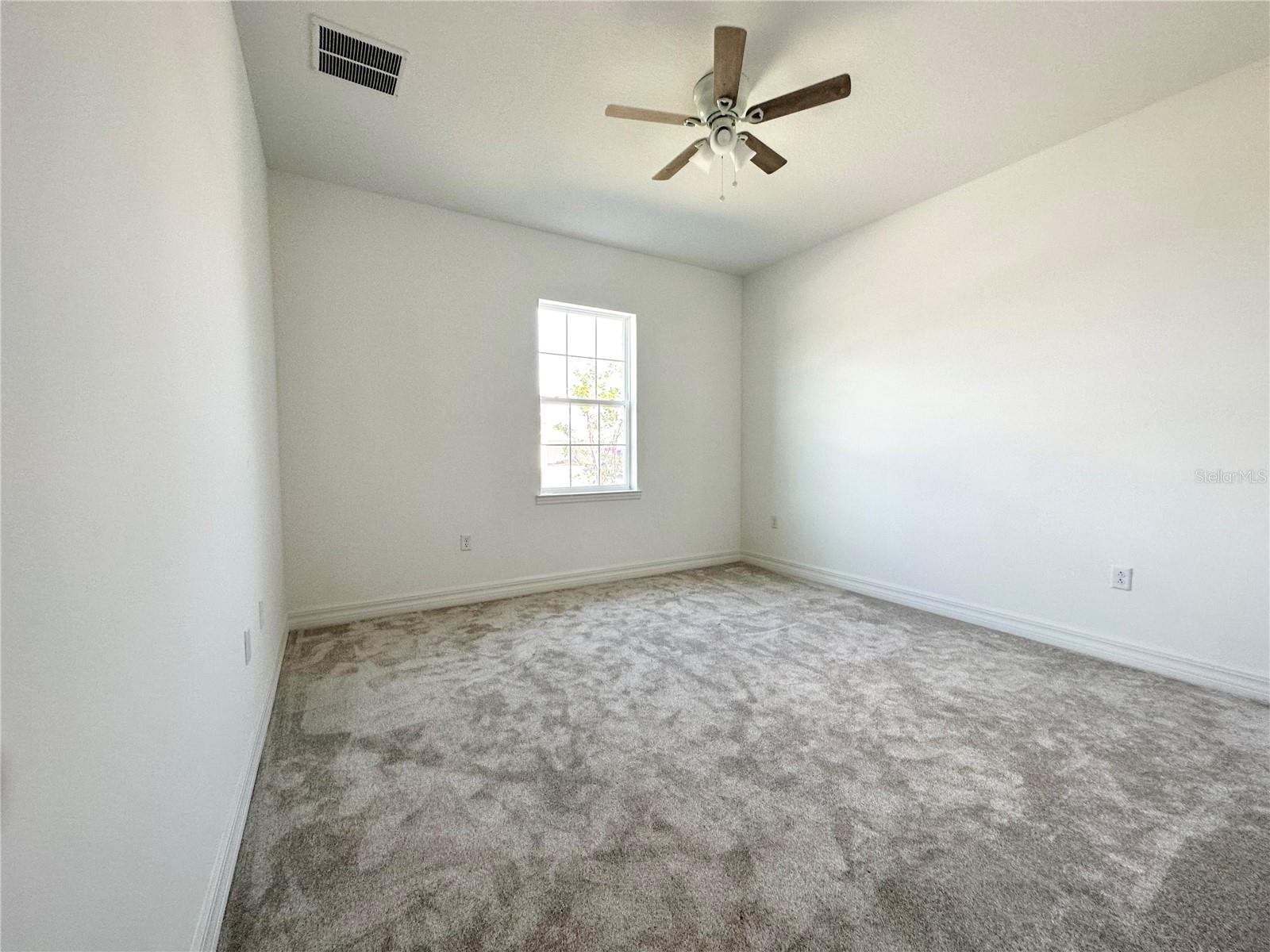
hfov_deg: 102.1
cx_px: 635
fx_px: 514
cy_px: 476
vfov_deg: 85.7
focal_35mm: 14
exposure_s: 1/120
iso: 125
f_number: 2.2
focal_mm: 2.22
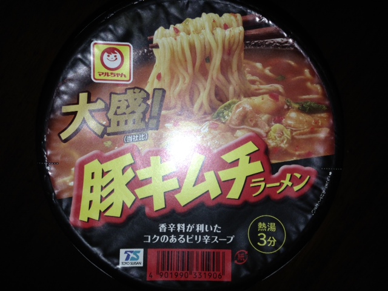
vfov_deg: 42.9
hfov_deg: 55.4
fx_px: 370
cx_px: 194
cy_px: 146
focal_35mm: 33
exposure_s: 1/197
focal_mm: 4.12
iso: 50
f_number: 2.4
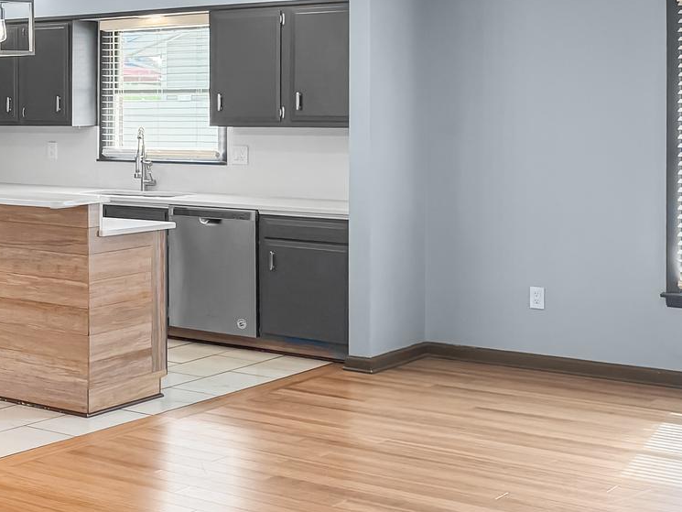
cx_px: -155
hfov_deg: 26.0
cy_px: 184
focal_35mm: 66
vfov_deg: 22.2
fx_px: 1301
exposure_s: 1/230
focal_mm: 6.76
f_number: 1.8
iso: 160
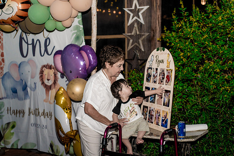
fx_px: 390
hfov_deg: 33.4
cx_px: 117
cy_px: 78
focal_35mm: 60
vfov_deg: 22.6
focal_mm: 60
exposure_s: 1/250
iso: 2000
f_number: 2.8
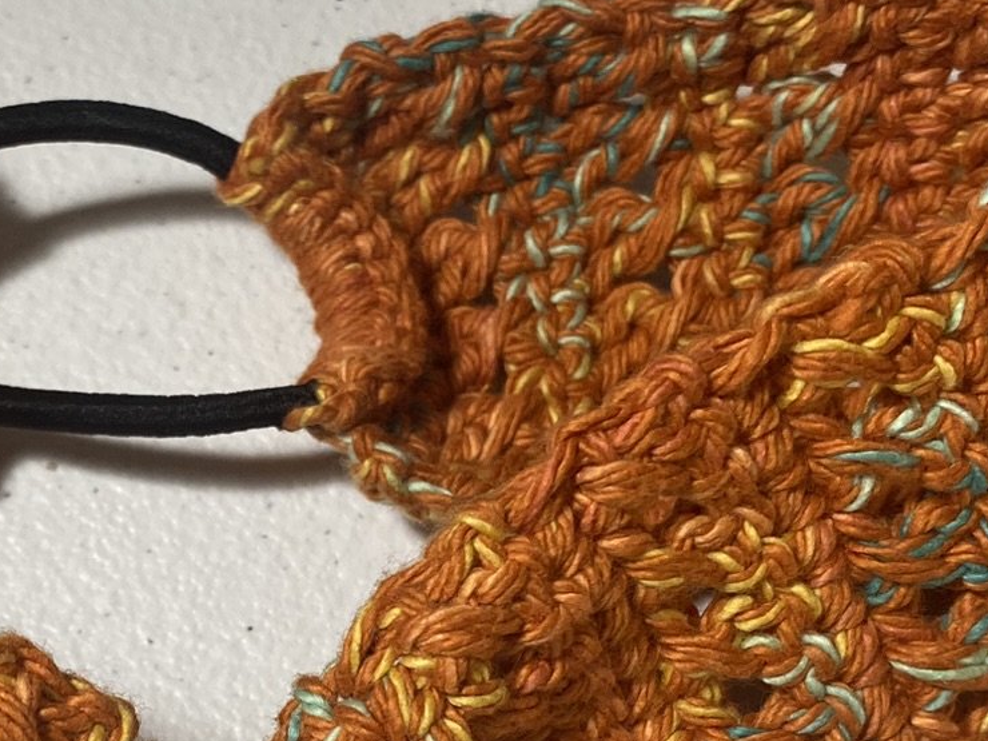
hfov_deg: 26.4
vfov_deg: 20.2
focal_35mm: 72
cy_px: 587
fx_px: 2055
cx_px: 152
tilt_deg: -69.2
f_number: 1.8
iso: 80
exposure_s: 1/60
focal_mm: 4.25
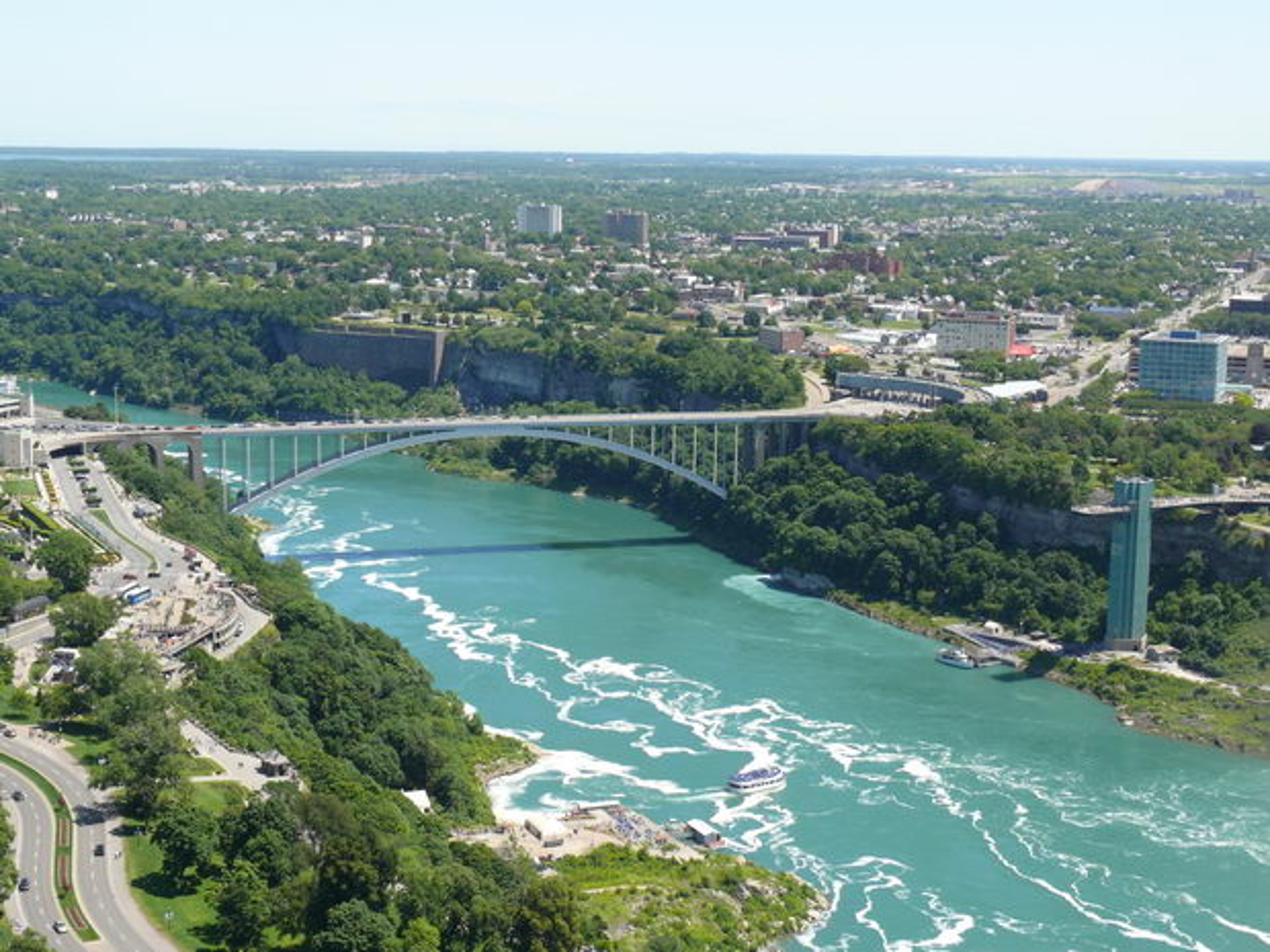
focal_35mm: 58
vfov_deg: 25.2
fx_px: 2128
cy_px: 476
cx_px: 635
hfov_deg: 33.2
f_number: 5.6
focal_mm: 12.2
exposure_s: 1/320
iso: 100
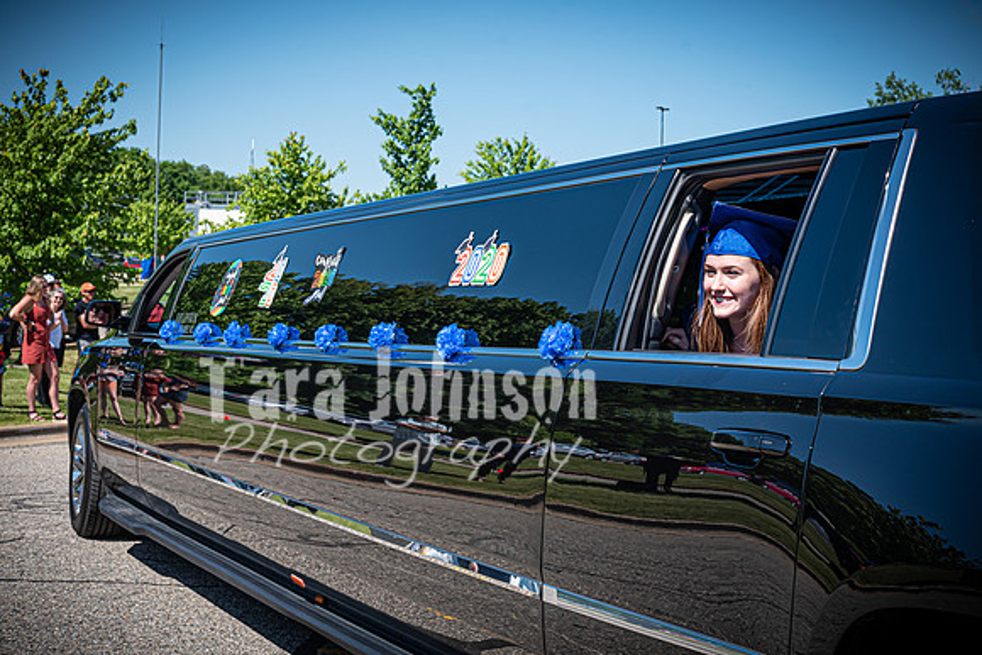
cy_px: 281
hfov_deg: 34.9
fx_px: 1559
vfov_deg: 23.7
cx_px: 536
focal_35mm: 57
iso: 180
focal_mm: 50
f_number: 8
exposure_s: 1/400
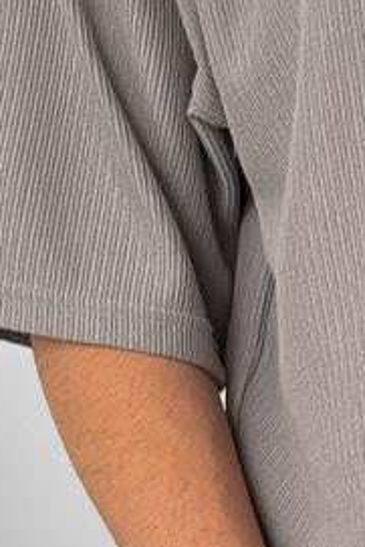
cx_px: 760
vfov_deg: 6.8
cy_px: 916
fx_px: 4480
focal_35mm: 295
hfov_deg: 4.6
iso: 50
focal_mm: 6.76
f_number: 1.8
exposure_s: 1/120
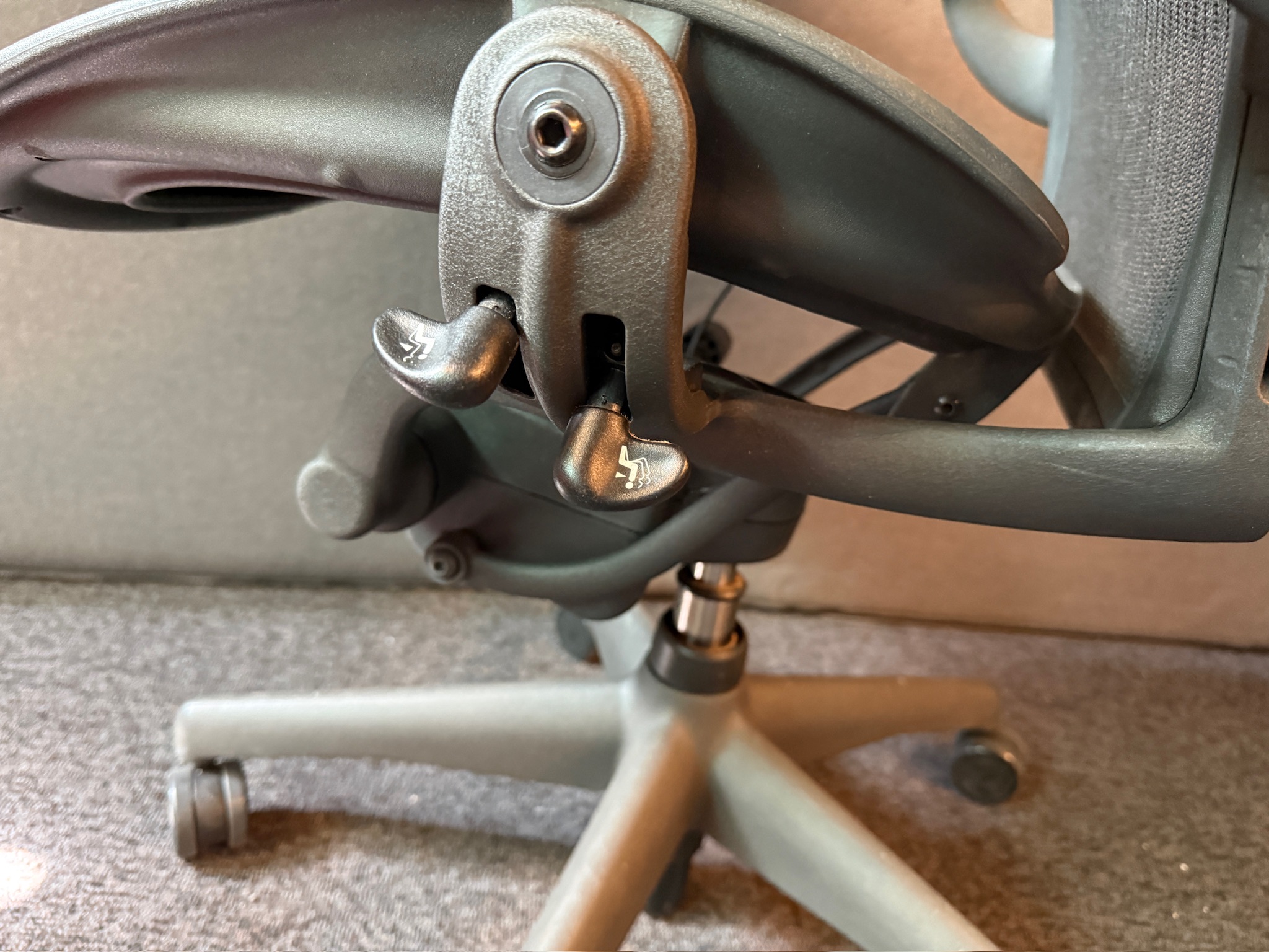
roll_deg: -8.0
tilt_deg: -22.2
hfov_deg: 71.6
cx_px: 634
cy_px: 476
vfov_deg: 56.8
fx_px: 880
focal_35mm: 24
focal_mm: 6.76
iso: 1000
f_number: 1.78
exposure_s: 1/33
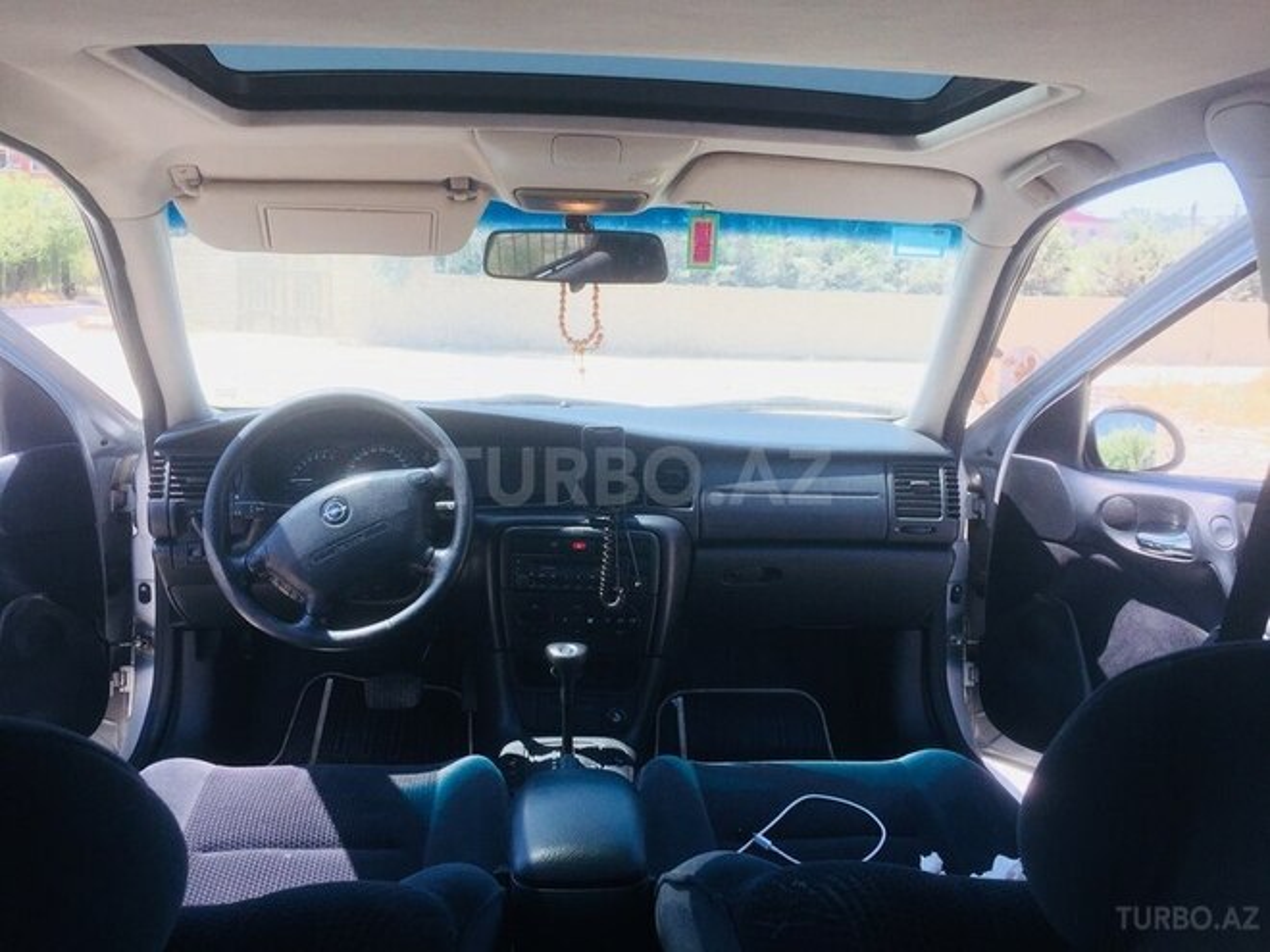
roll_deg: -2.3
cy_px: 476
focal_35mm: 29
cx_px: 635
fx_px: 1064
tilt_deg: -10.1
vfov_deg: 48.2
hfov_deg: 61.7
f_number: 2.2
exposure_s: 1/659
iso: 32
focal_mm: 4.15
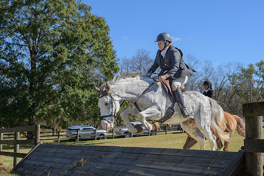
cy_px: 94
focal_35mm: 59
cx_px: 141
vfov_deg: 23.1
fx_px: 430
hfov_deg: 34.1
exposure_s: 1/800
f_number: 5.6
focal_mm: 44
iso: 200
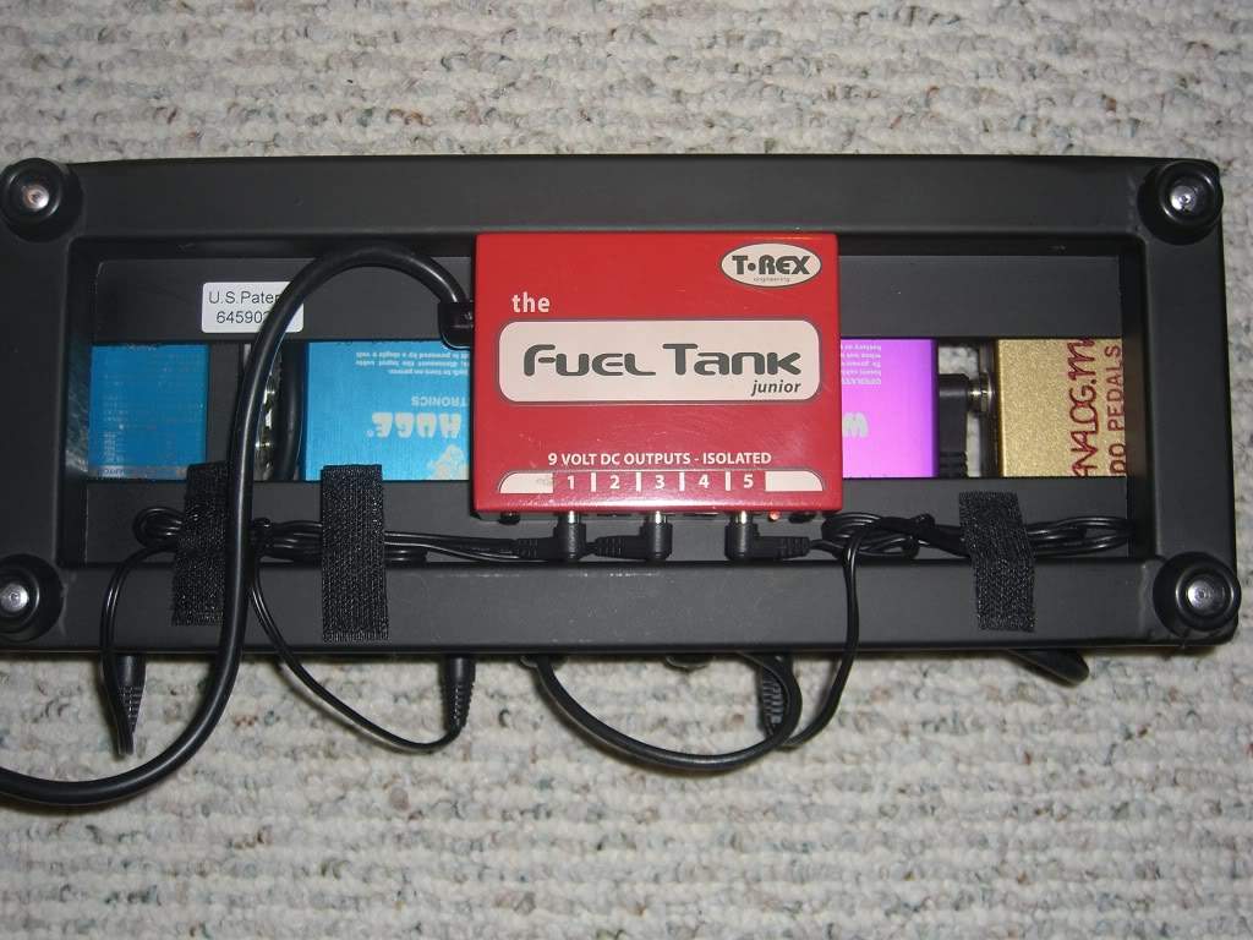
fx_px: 1665
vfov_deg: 31.5
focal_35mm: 46
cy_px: 470
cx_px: 626
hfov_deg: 41.2
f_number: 3.1
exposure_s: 1/60
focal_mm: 9.5
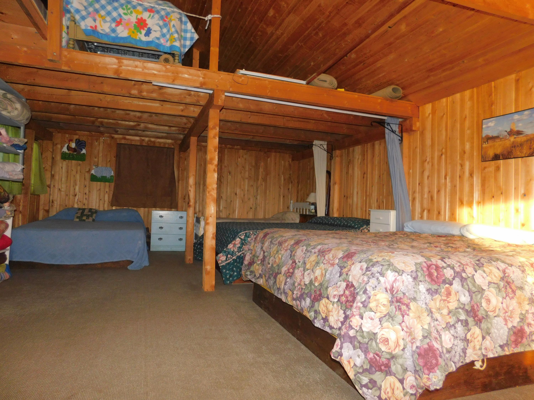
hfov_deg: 73.9
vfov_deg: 58.9
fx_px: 355
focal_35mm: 23
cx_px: 267
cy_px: 200
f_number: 3
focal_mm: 4
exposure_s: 1/30
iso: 200
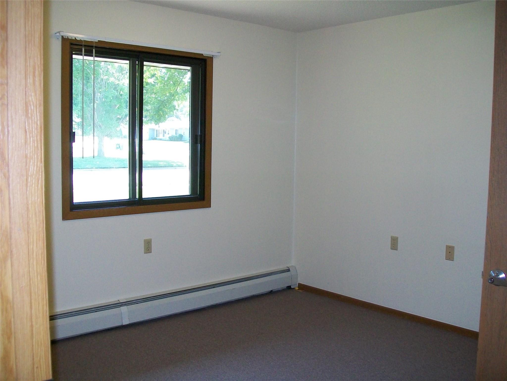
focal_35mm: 36
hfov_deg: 51.4
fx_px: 527
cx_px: 254
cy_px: 190
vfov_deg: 39.7
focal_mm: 6
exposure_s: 1/60
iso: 160
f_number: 2.7
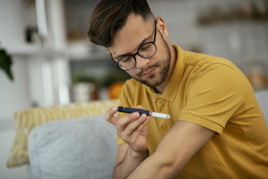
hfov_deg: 19.3
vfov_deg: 12.9
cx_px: 134
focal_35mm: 106
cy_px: 90
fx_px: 789
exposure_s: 1/640
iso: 200
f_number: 2
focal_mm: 105
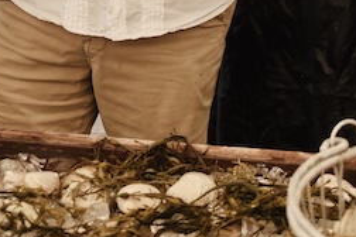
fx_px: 1374
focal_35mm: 139
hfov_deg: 14.7
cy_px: -179
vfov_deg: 9.4
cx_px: 212
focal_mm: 35
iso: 400
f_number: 4.5
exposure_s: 1/80
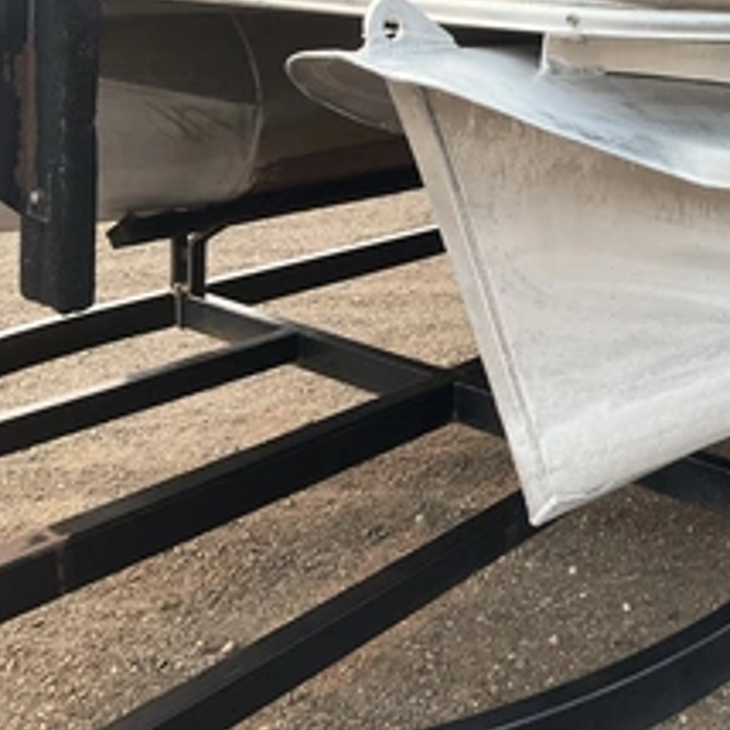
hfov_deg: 33.2
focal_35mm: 48
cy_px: 222
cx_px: 679
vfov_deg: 34.9
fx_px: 1145
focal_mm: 3
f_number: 1.8
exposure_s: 1/691
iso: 25
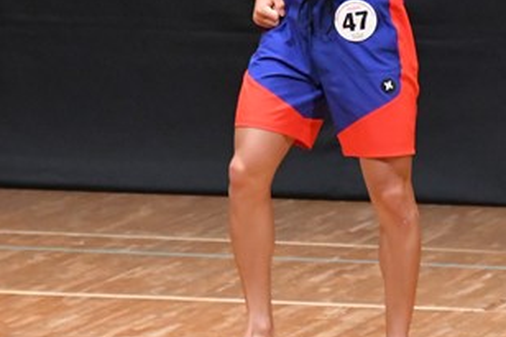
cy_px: 46
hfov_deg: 2.9
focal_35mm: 718
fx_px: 10086
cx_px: 306
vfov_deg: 1.9
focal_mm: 190
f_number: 5.6
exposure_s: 1/400
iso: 8000
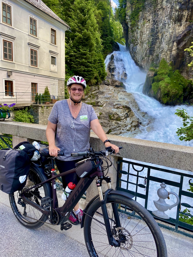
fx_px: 193
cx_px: 96
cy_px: 128
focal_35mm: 26
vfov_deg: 67.3
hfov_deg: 53.1
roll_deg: -1.7
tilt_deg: -9.7
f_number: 1.8
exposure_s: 1/393
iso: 32
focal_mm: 4.25
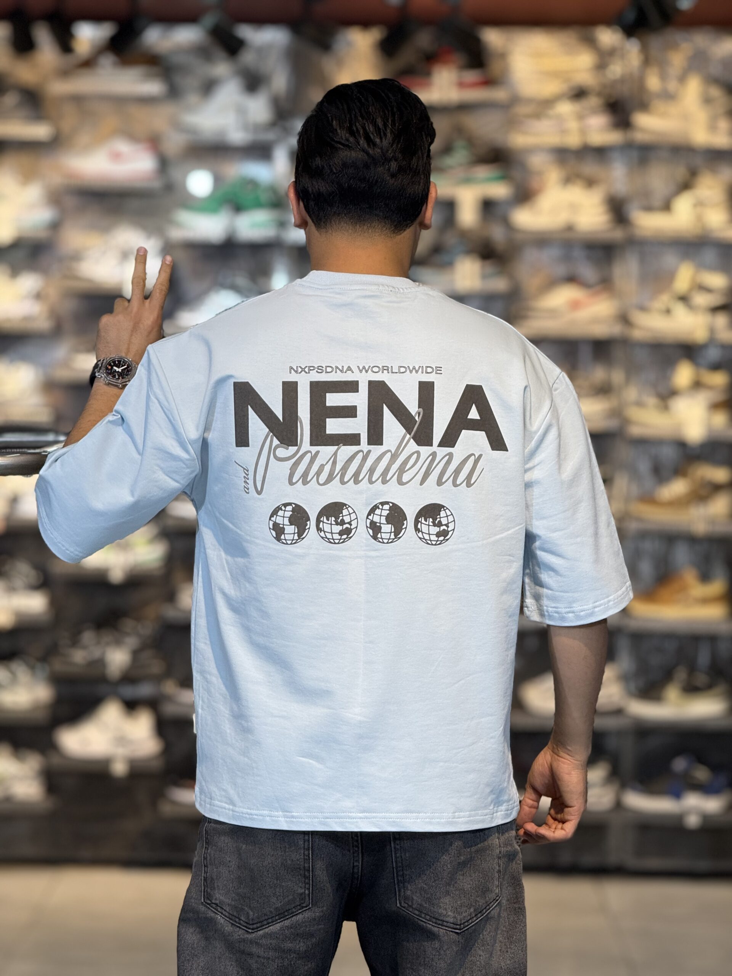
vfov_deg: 16.4
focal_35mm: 120
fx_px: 3383
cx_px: 366
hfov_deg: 12.3
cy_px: 488
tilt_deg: -1.7
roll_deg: -1.1
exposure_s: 1/100
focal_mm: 15.66
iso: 80
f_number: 2.8
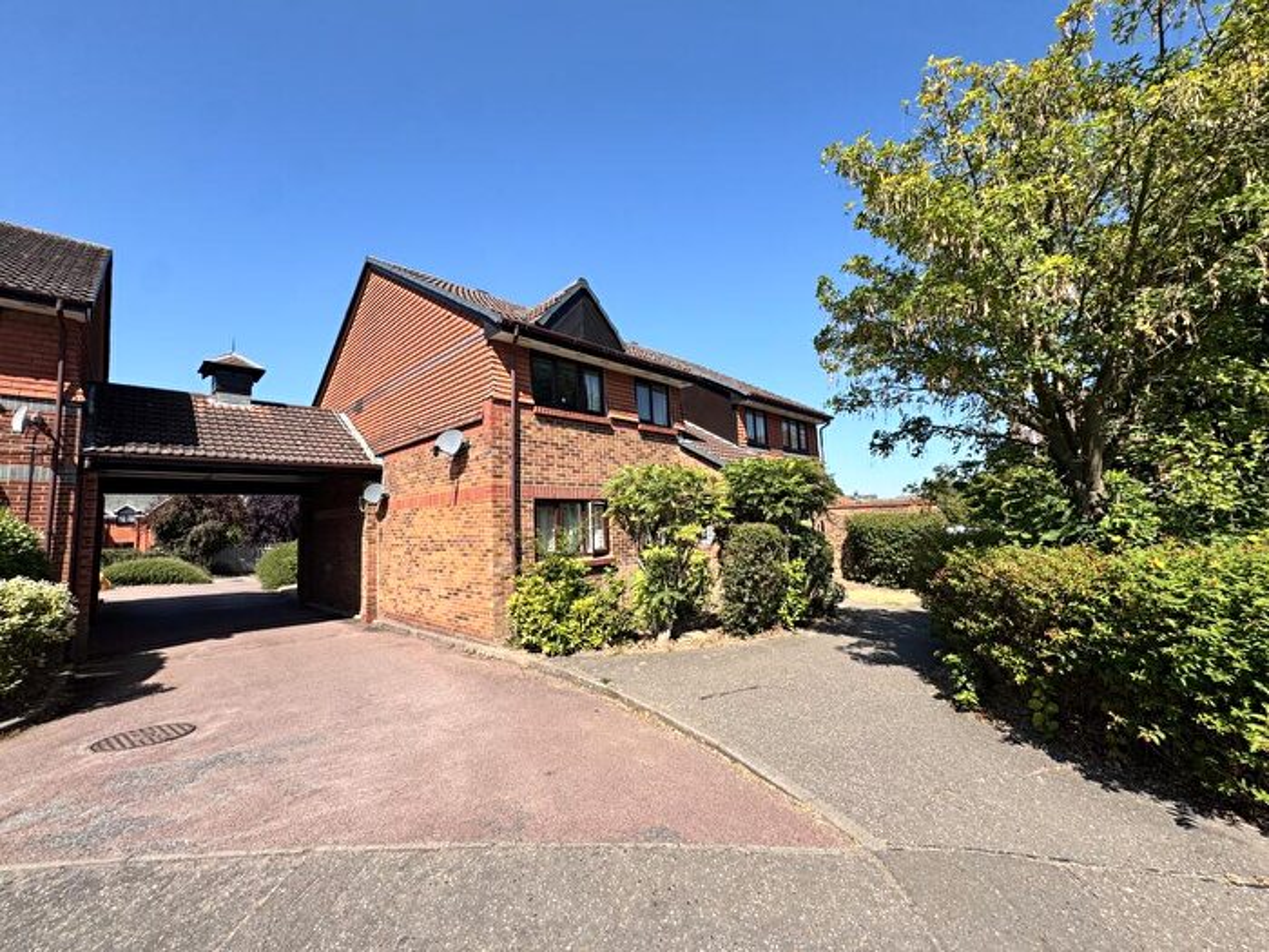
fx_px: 513
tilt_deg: +6.0
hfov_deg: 102.1
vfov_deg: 85.7
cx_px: 634
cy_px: 476
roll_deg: +2.8
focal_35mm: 14
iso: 40
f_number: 2.2
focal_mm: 2.22
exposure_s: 1/1323
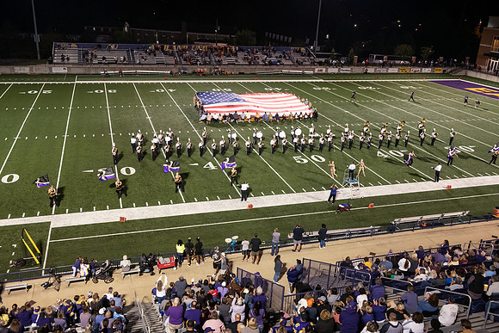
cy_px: 166
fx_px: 444
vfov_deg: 41.1
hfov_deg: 58.7
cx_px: 250
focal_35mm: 32
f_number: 4.5
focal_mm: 32
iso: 5000
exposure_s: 1/320
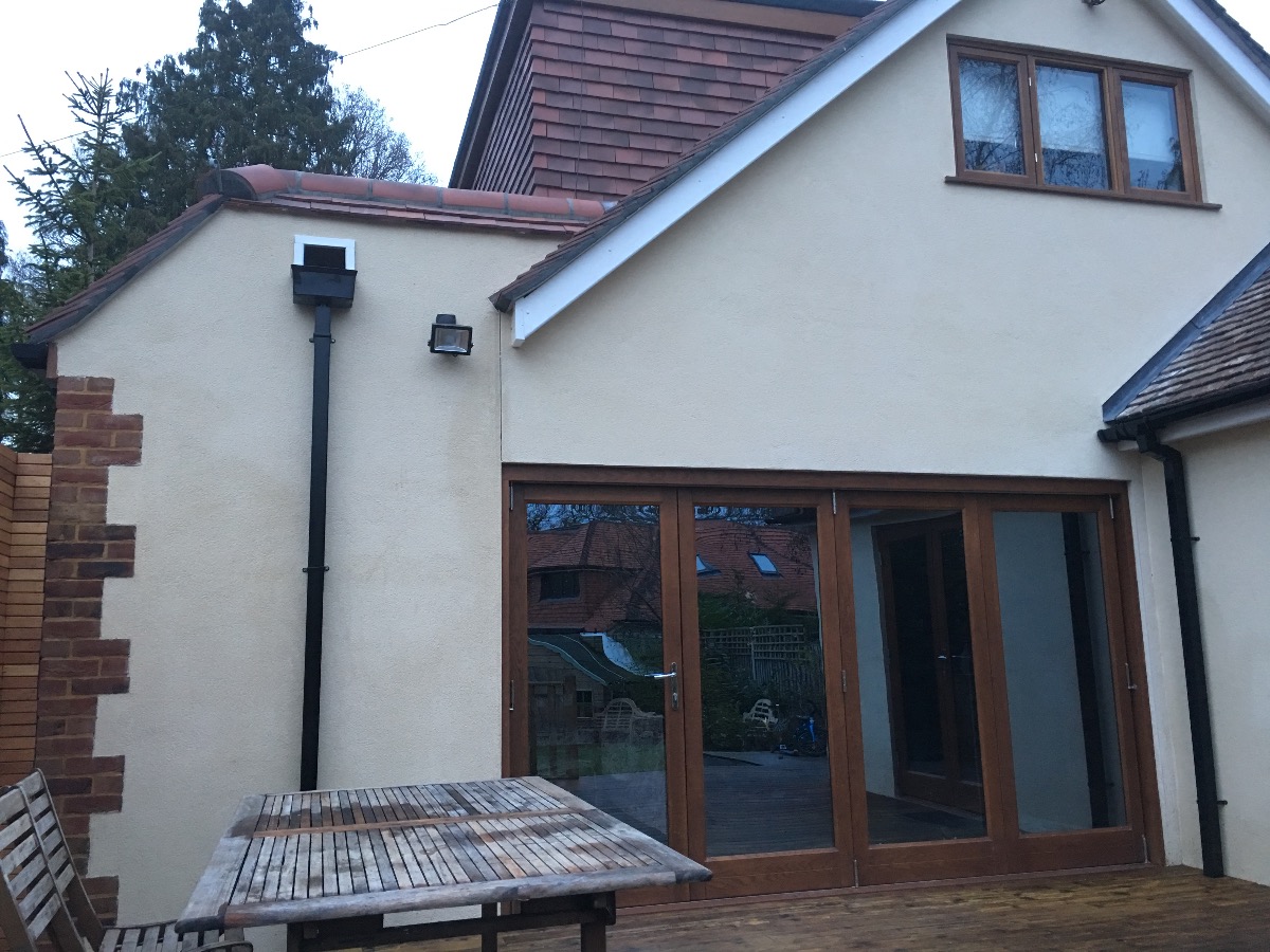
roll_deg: +0.7
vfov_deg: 48.2
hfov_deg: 61.7
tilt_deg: +10.4
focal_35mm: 29
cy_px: 476
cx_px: 635
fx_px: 1064
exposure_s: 1/17
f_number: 2.2
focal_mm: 4.15
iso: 100
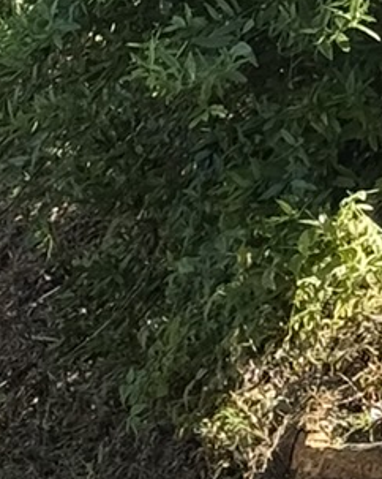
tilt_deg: +0.3
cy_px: 447
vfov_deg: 6.1
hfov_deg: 4.9
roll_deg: +2.0
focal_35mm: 317
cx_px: -90
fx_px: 4484
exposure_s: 1/439
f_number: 1.78
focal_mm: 6.76
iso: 100
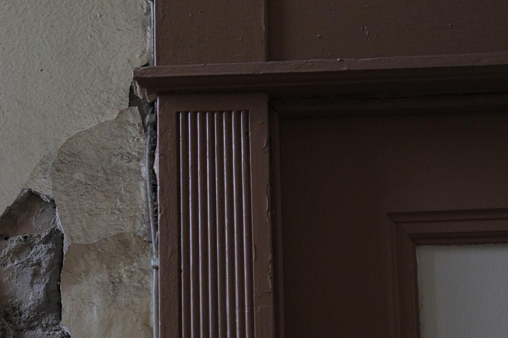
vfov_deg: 13.1
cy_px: 293
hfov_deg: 19.4
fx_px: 1467
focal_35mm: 104
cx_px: 77
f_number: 2
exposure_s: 1/320
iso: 800
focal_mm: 35
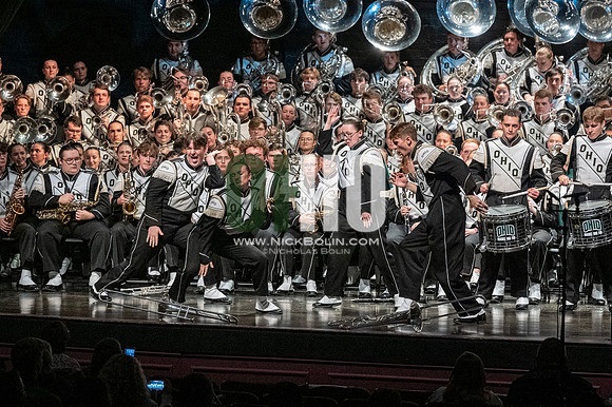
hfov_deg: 11.0
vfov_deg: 7.3
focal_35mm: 187
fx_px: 3177
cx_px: 306
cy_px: 204
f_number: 4
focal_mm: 125
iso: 4000
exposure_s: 1/500
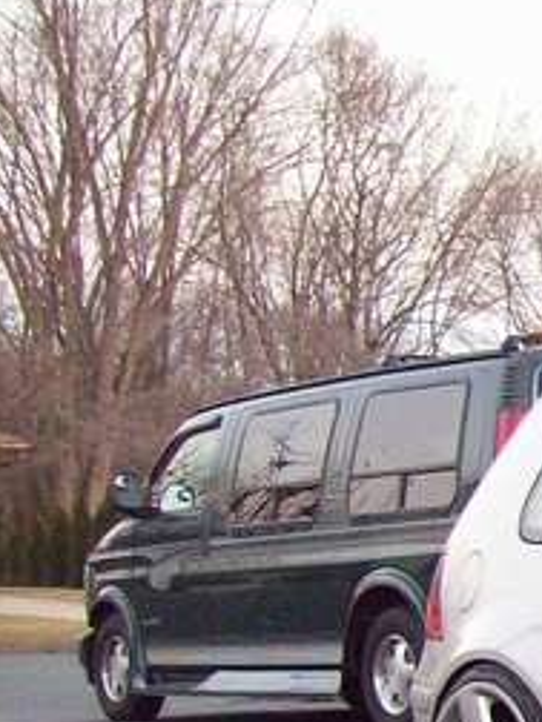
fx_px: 2380
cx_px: 1137
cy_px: 683
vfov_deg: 17.0
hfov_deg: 11.5
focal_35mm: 114
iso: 160
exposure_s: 1/19.4
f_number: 2.7
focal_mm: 6
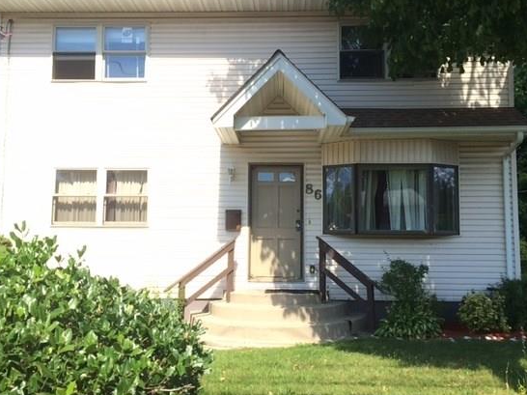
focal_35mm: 34
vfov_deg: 41.8
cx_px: 267
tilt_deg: +5.2
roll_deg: +0.4
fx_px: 517
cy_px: 205
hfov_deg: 54.0
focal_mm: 4.15
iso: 32
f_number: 2.2
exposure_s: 1/698
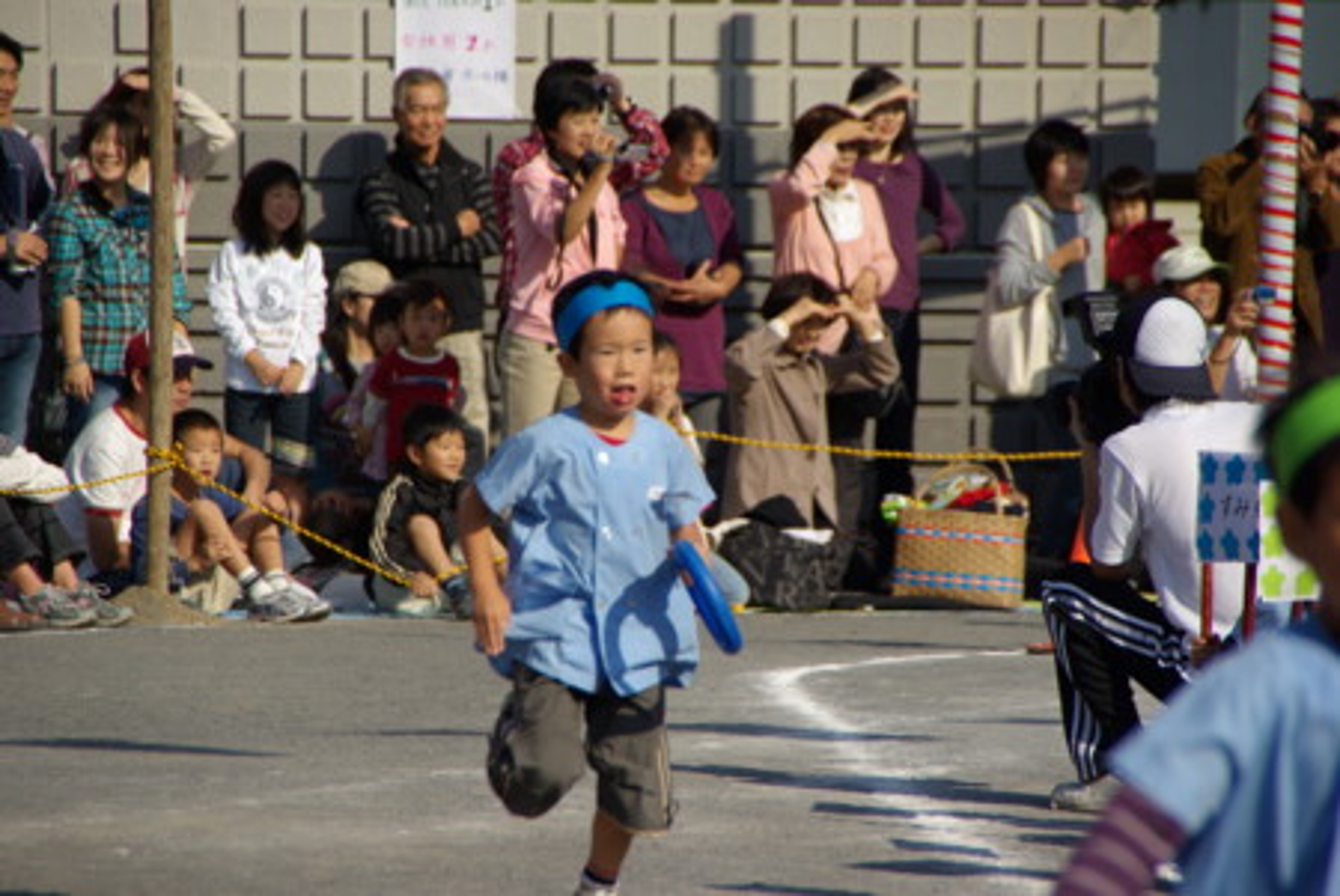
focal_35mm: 300
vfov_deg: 4.6
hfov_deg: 6.9
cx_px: 670
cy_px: 448
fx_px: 11177
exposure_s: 1/1000
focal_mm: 200
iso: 200
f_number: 6.2
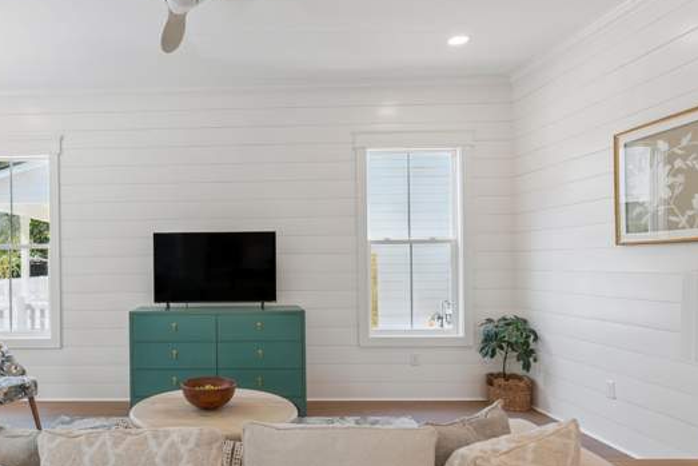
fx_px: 504
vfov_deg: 49.4
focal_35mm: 26
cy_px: 272
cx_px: 222
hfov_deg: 67.1
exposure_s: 1/4
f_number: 8
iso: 250
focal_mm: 17
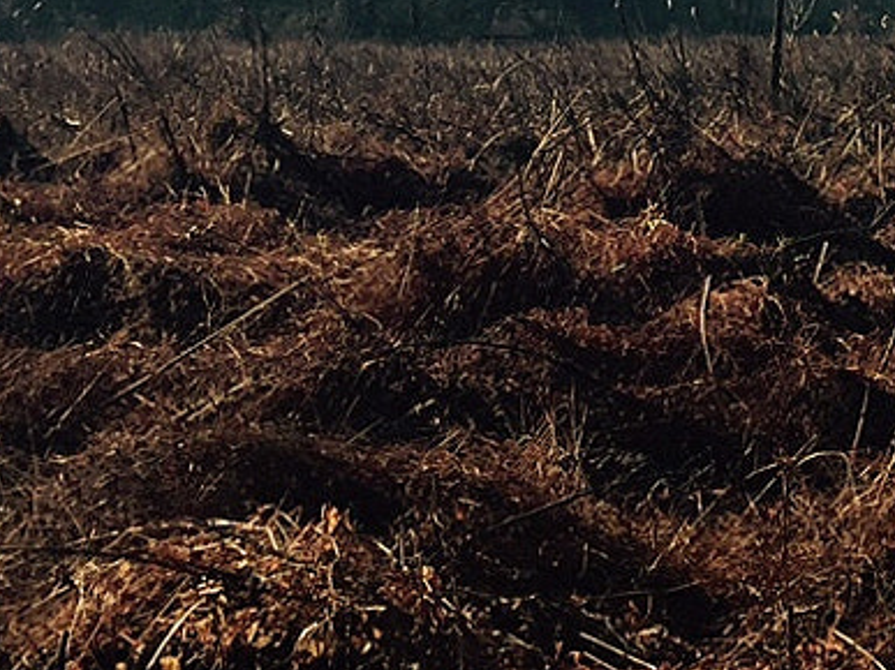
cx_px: 1242
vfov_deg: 11.9
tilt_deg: +5.9
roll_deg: -1.6
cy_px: -233
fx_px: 3102
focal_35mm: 120
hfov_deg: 15.4
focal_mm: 4.15
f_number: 2.2
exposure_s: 1/3300
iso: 32
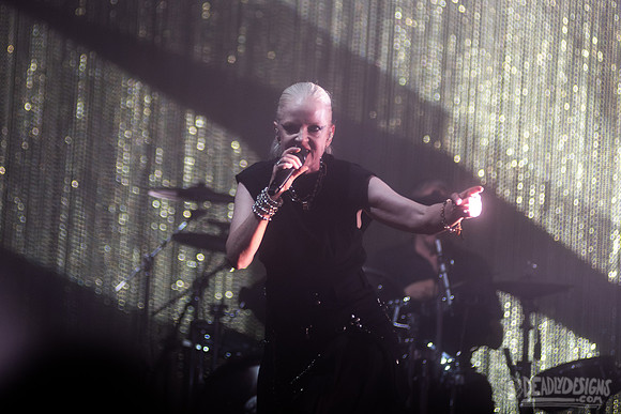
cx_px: 271
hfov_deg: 6.4
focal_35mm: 324
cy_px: 79
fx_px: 5590
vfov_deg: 4.2
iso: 2500
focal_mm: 200
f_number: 3.2
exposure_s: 1/320
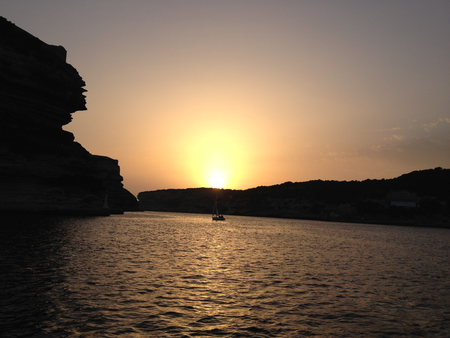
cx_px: 225
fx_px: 455
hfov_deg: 52.6
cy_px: 169
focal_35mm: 35
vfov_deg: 40.7
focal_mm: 4.28
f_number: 2.4
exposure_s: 1/1346
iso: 64
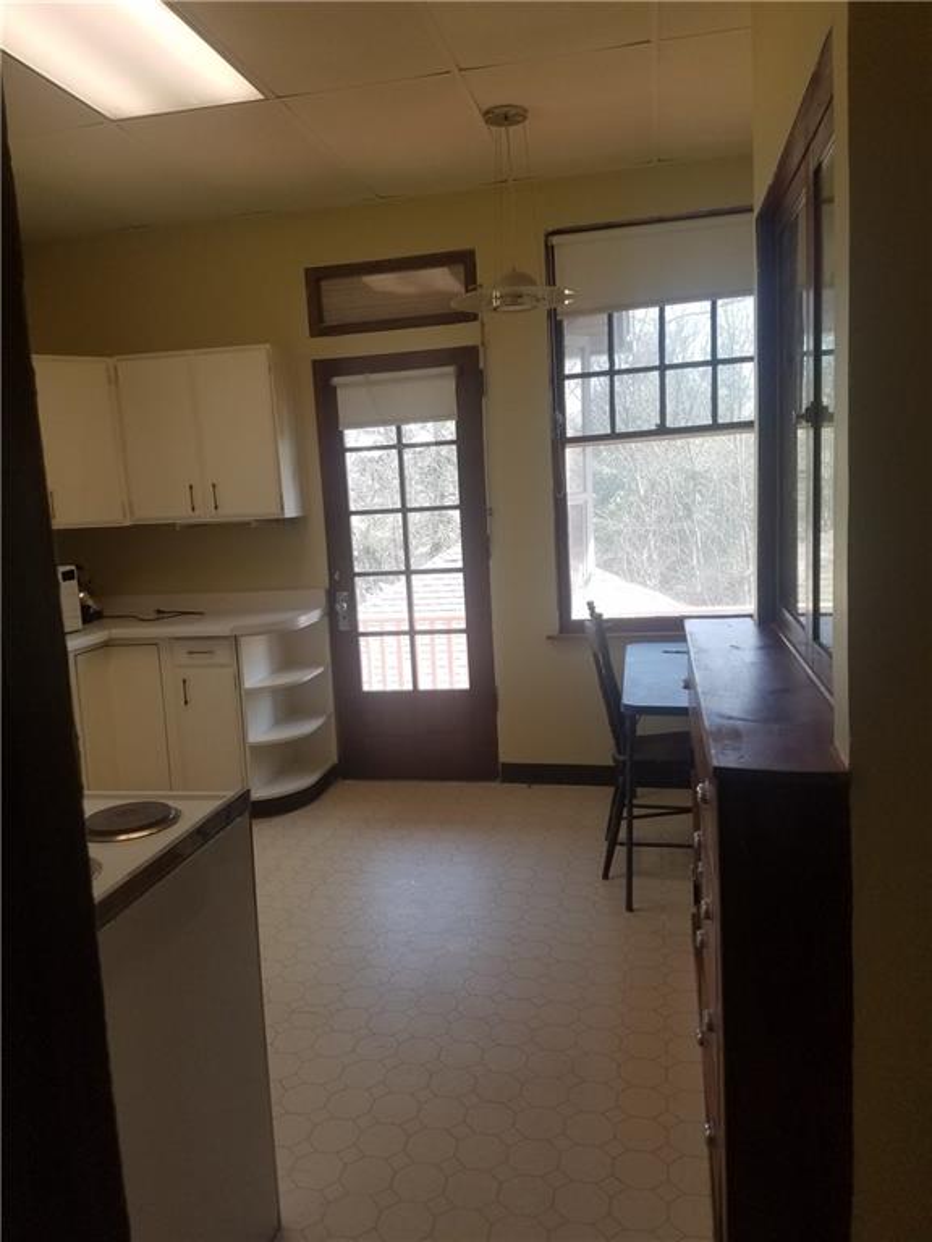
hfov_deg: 53.1
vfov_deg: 67.3
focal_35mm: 26
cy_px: 621
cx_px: 466
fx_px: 933
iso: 64
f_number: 1.7
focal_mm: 4.2
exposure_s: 1/120
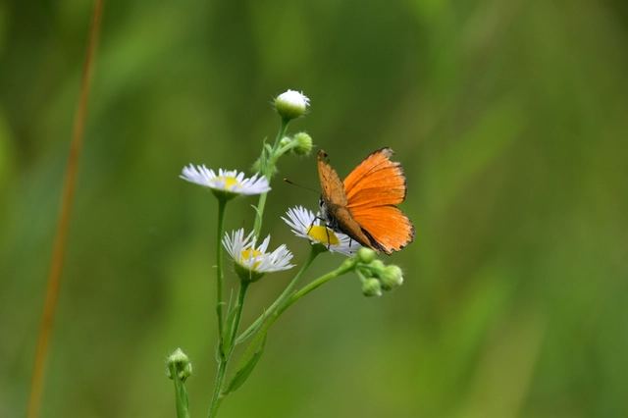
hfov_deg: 3.4
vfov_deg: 2.3
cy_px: 209
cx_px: 314
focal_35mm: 600
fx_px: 10461
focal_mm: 400
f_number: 6.3
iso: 250
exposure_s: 1/640
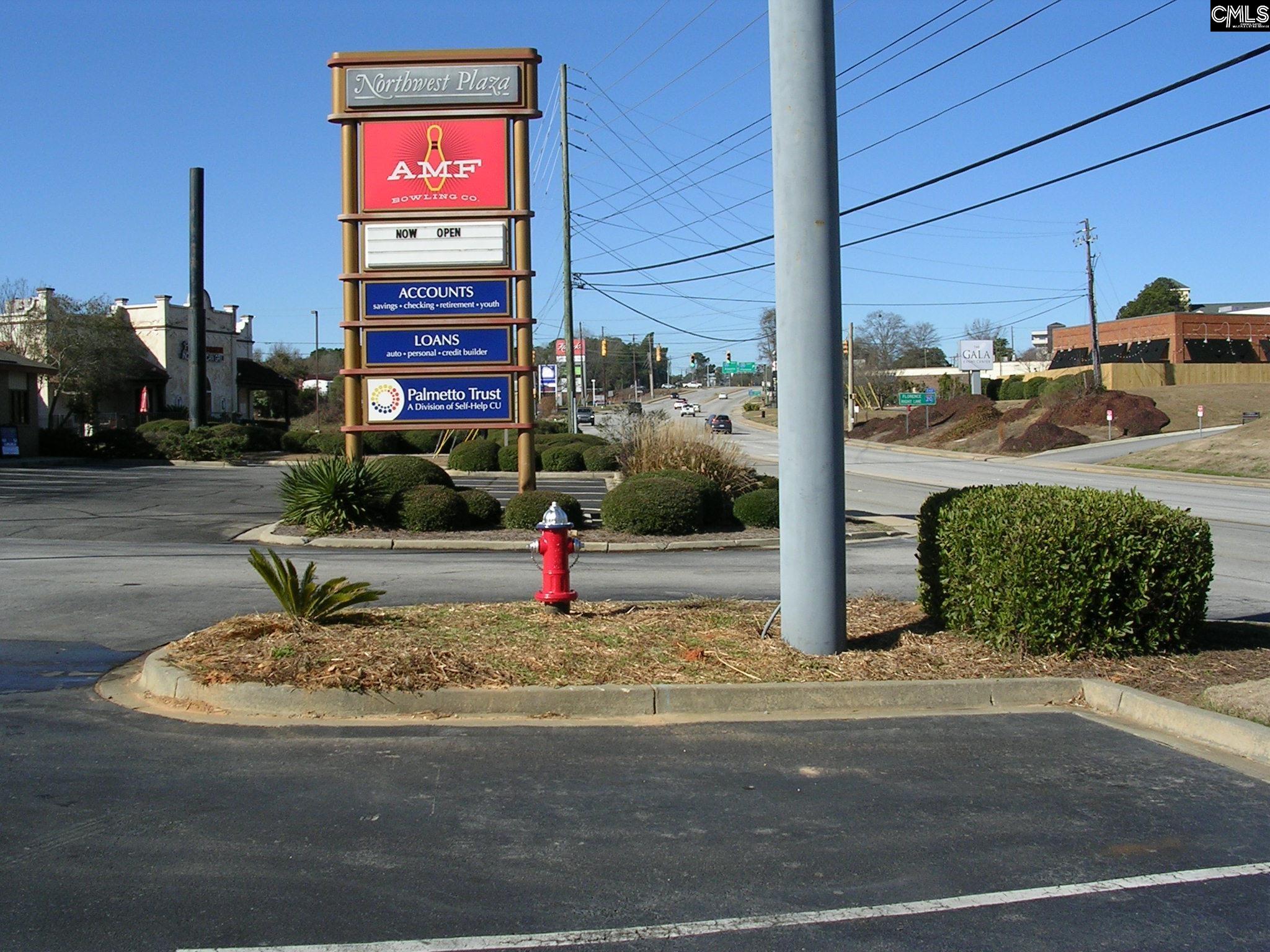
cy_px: 476
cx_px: 635
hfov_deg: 49.0
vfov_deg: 37.7
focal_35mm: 38
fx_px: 1394
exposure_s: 1/363
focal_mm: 5.8
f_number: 5.6
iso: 50
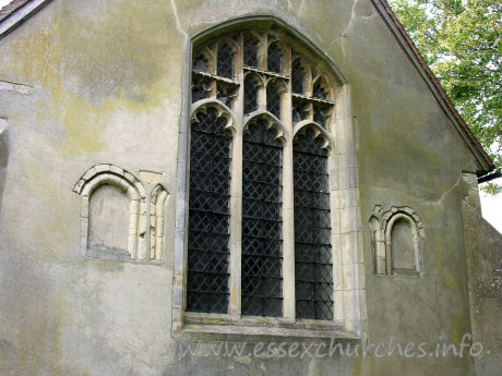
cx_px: 251
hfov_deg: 43.9
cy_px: 188
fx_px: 624
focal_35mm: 43
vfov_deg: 33.6
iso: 50
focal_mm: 11
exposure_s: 1/50.6
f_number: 3.7
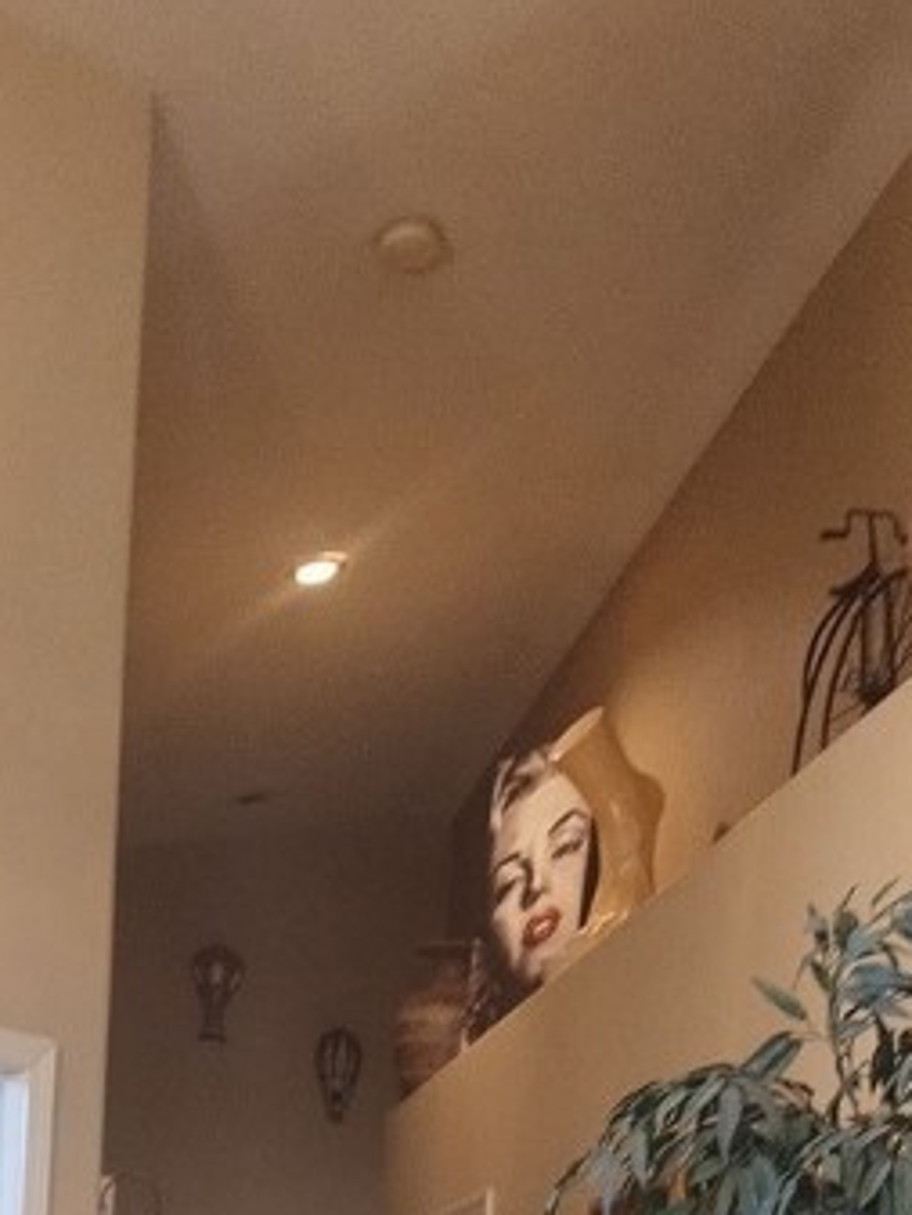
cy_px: 1312
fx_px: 2001
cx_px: 314
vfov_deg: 30.5
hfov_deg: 25.6
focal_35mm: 57
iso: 194
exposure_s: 1/24
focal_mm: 4.71
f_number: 1.7
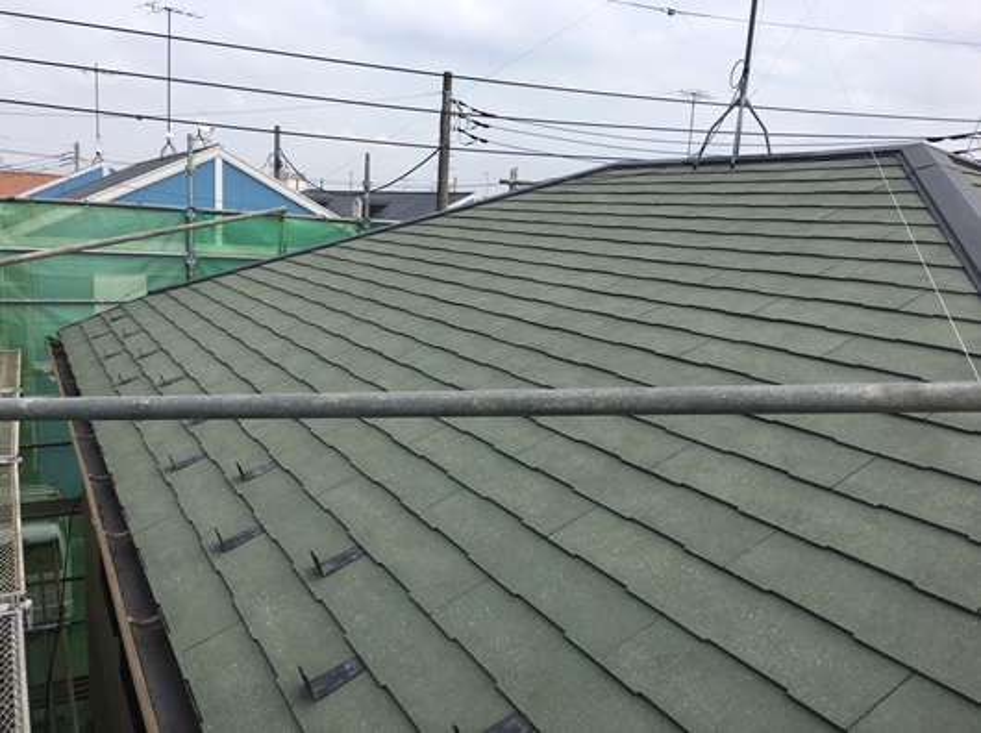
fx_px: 821
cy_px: 366
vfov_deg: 48.1
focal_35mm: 29
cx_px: 490
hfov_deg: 61.7
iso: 32
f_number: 2.2
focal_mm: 4.15
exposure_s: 1/1466
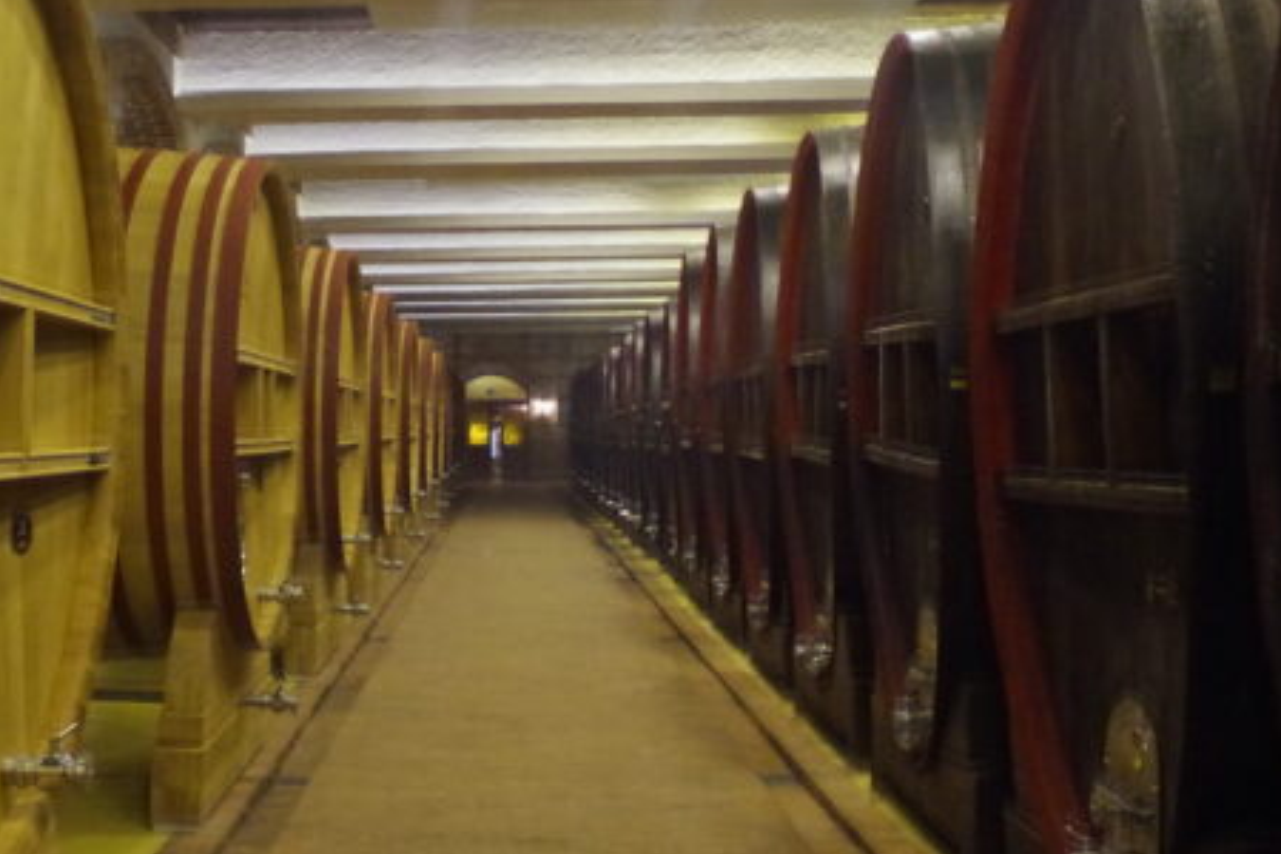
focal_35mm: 48
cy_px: 330
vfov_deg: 28.0
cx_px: 473
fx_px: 1708
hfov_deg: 40.8
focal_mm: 20
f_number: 5.6
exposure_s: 1/50
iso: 6400
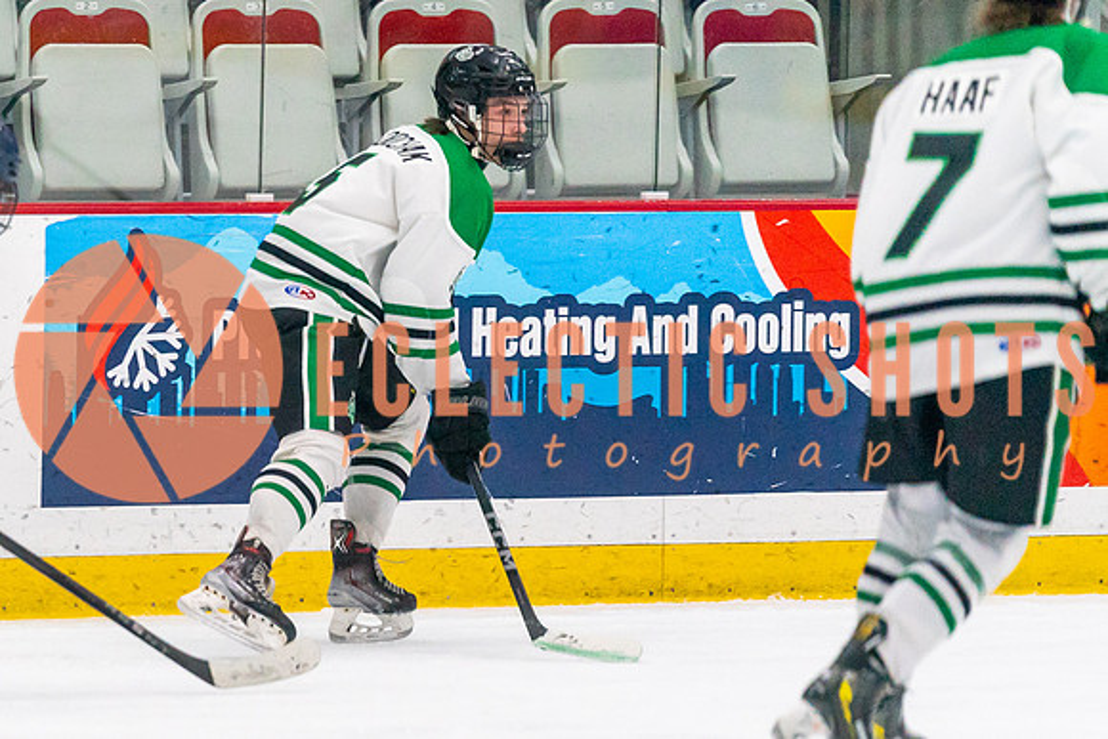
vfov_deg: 3.5
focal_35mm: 394
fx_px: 12131
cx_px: 267
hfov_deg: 5.2
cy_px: 435
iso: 4000
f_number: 2.8
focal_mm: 200
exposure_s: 1/1600
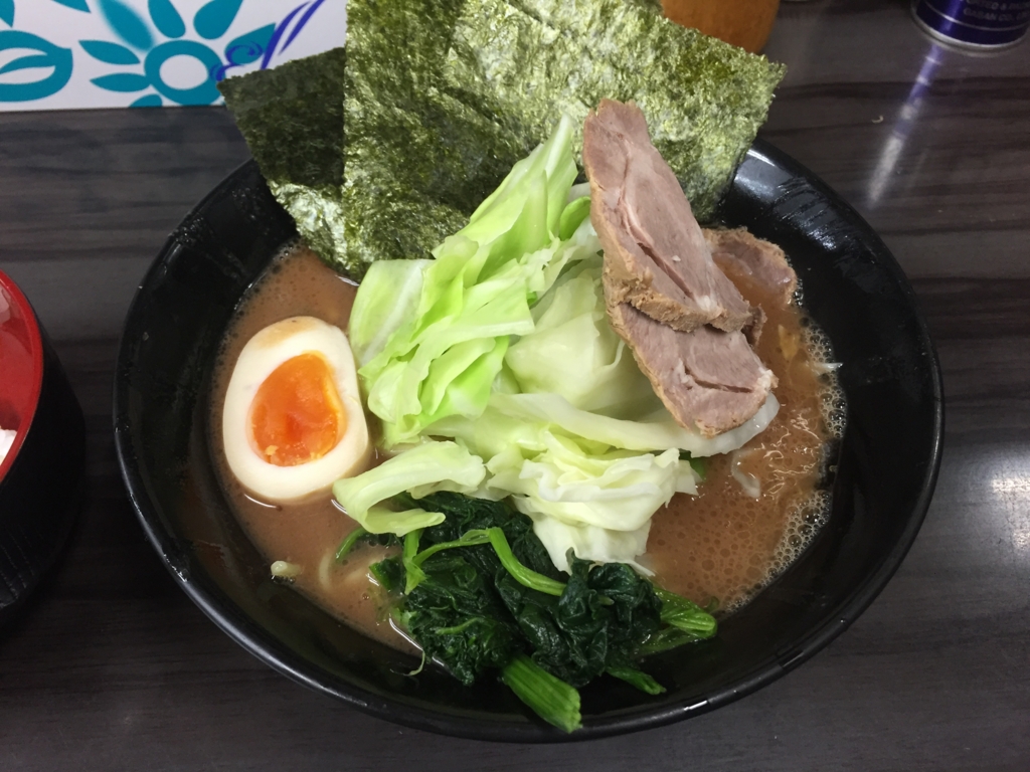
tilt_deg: -53.1
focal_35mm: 29
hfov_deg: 61.7
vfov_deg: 48.2
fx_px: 863
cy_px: 386
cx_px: 515
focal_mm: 4.15
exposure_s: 1/30
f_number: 2.2
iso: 100
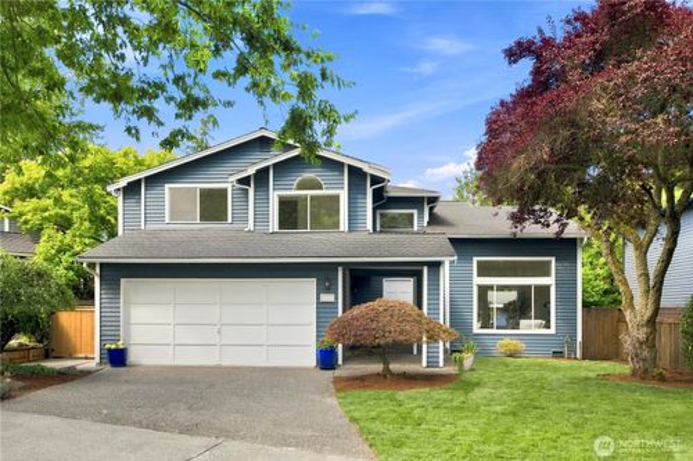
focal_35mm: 30
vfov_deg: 43.6
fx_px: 577
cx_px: 346
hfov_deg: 61.9
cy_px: 230
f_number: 9
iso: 400
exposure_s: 1/50
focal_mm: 30
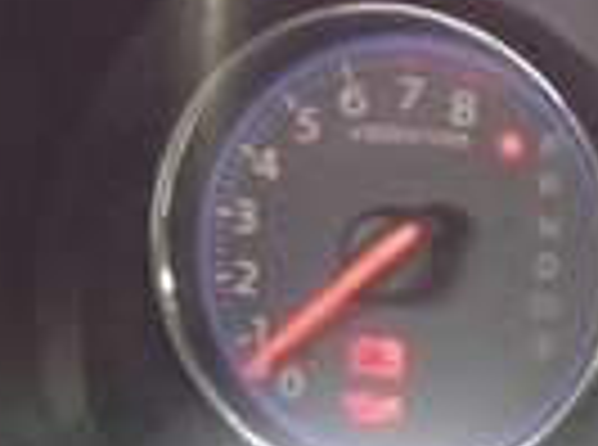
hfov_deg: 11.6
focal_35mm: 164
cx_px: 908
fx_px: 2825
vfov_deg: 8.9
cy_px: 534
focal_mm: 3.3
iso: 64
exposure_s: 1/24
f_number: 2.4
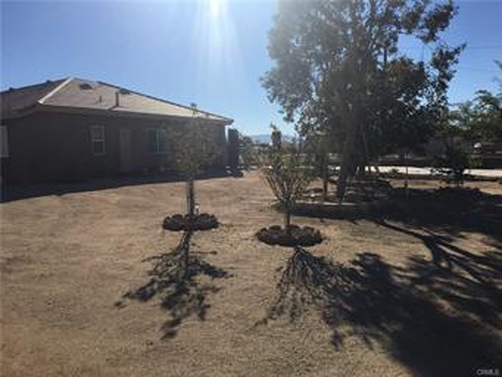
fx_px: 421
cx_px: 251
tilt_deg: -3.7
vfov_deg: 48.3
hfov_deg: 61.6
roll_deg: +0.0
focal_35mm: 29
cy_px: 188
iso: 25
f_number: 2.2
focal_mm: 4.15
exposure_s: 1/3663
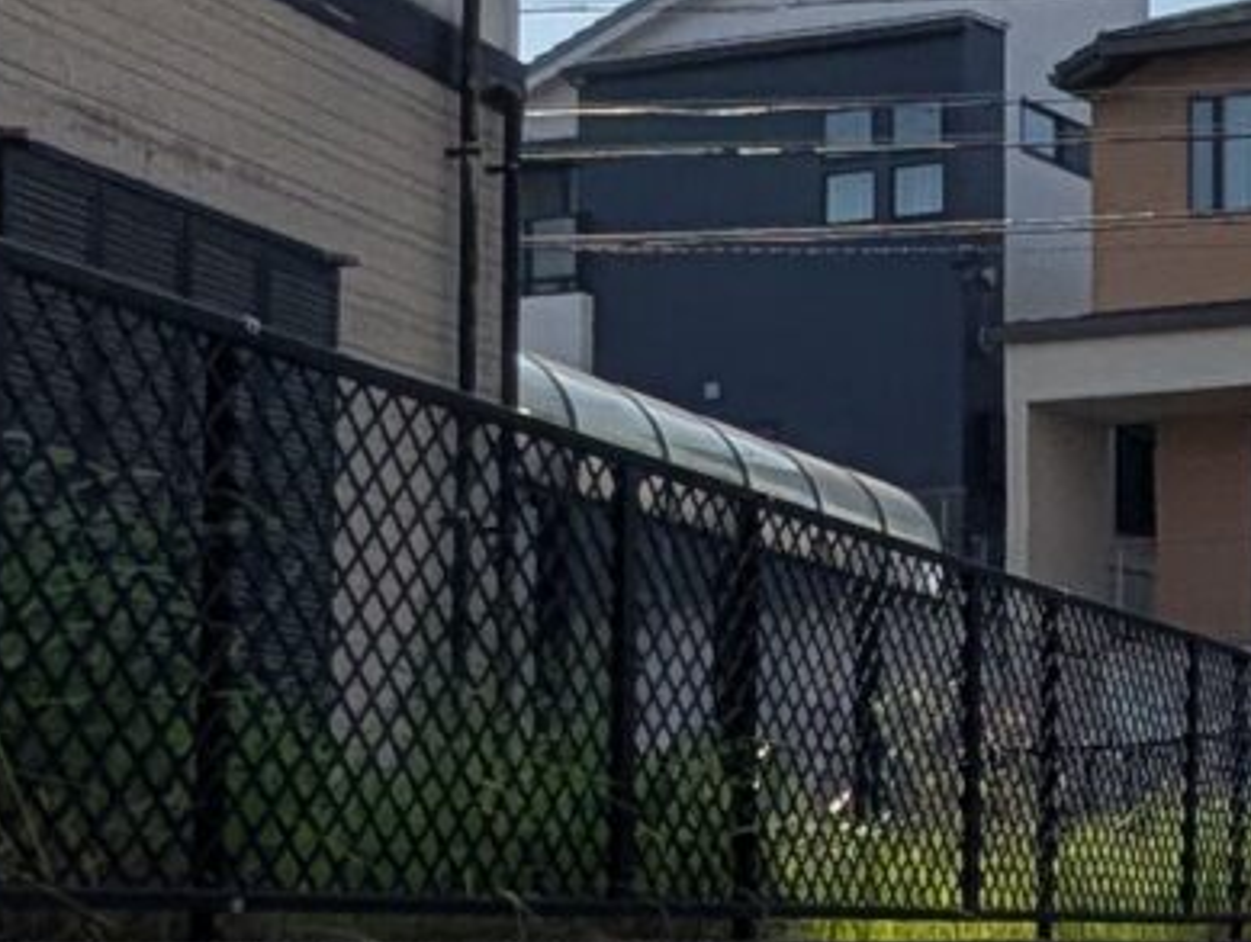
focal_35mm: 79
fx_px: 2859
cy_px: 720
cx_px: 1753
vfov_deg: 18.6
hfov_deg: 21.6
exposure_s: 1/9709
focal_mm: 2.02
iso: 55
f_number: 1.7
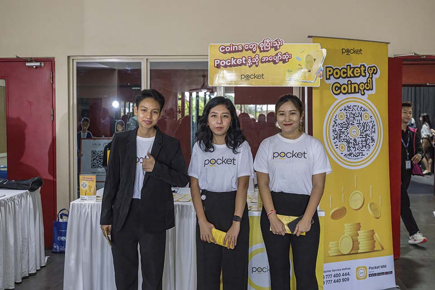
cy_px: 145
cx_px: 218
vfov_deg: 29.9
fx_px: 544
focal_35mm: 45
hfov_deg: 43.6
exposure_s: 1/200
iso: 12800
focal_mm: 45
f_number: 5.6
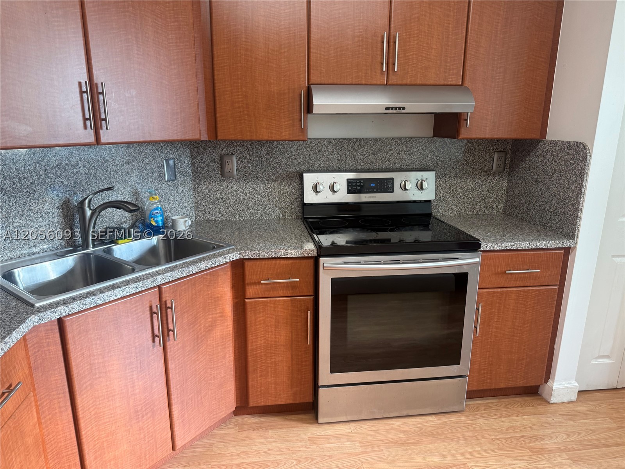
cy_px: 234
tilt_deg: -13.4
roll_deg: +0.8
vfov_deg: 56.8
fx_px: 433
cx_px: 312
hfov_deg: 71.6
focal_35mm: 24
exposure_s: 1/120
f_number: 1.78
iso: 125
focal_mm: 6.76
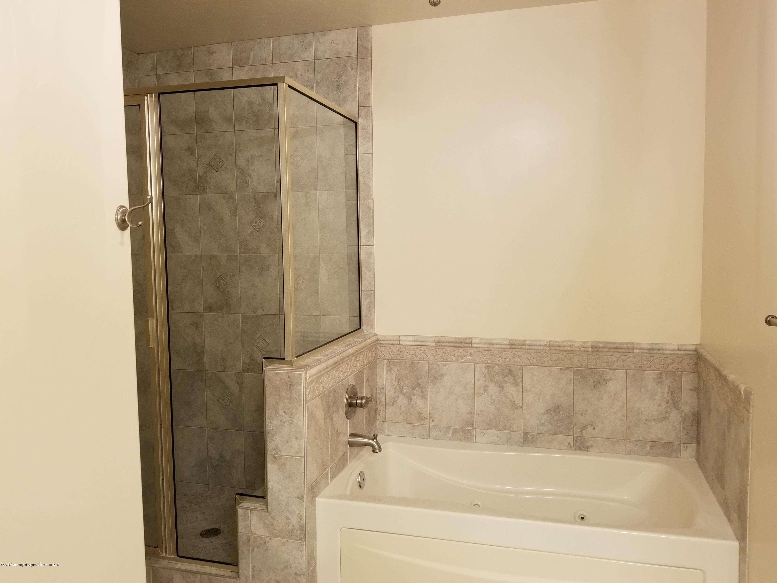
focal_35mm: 26
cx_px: 388
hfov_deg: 67.3
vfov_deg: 53.1
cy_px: 292
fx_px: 584
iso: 160
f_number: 1.7
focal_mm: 4.3
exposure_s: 1/40
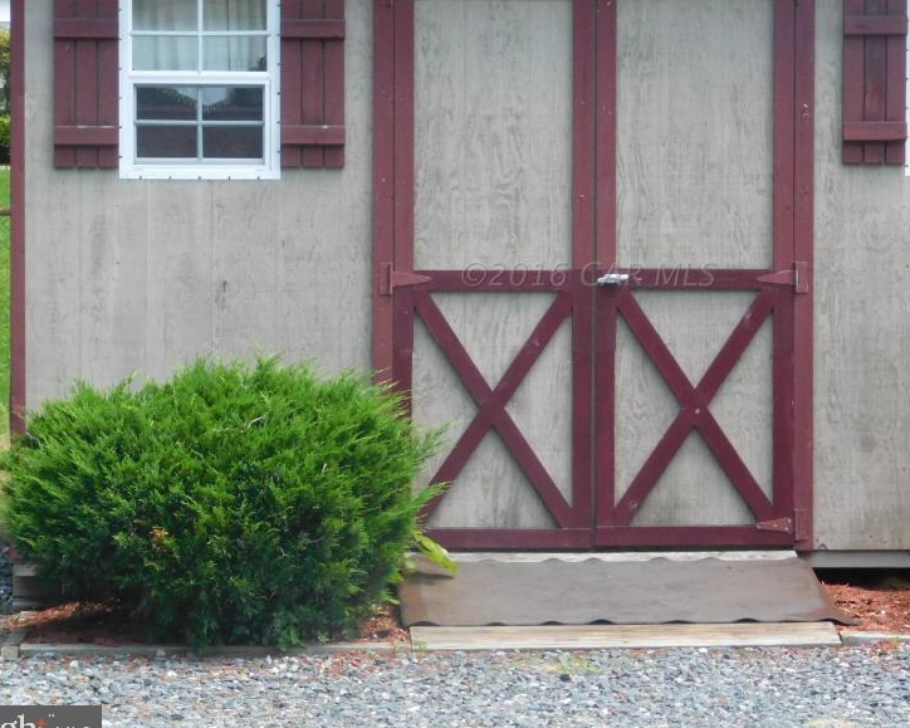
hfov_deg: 10.4
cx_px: 588
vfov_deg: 8.4
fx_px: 4982
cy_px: 274
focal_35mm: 185
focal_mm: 23.7
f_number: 5
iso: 360
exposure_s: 1/250
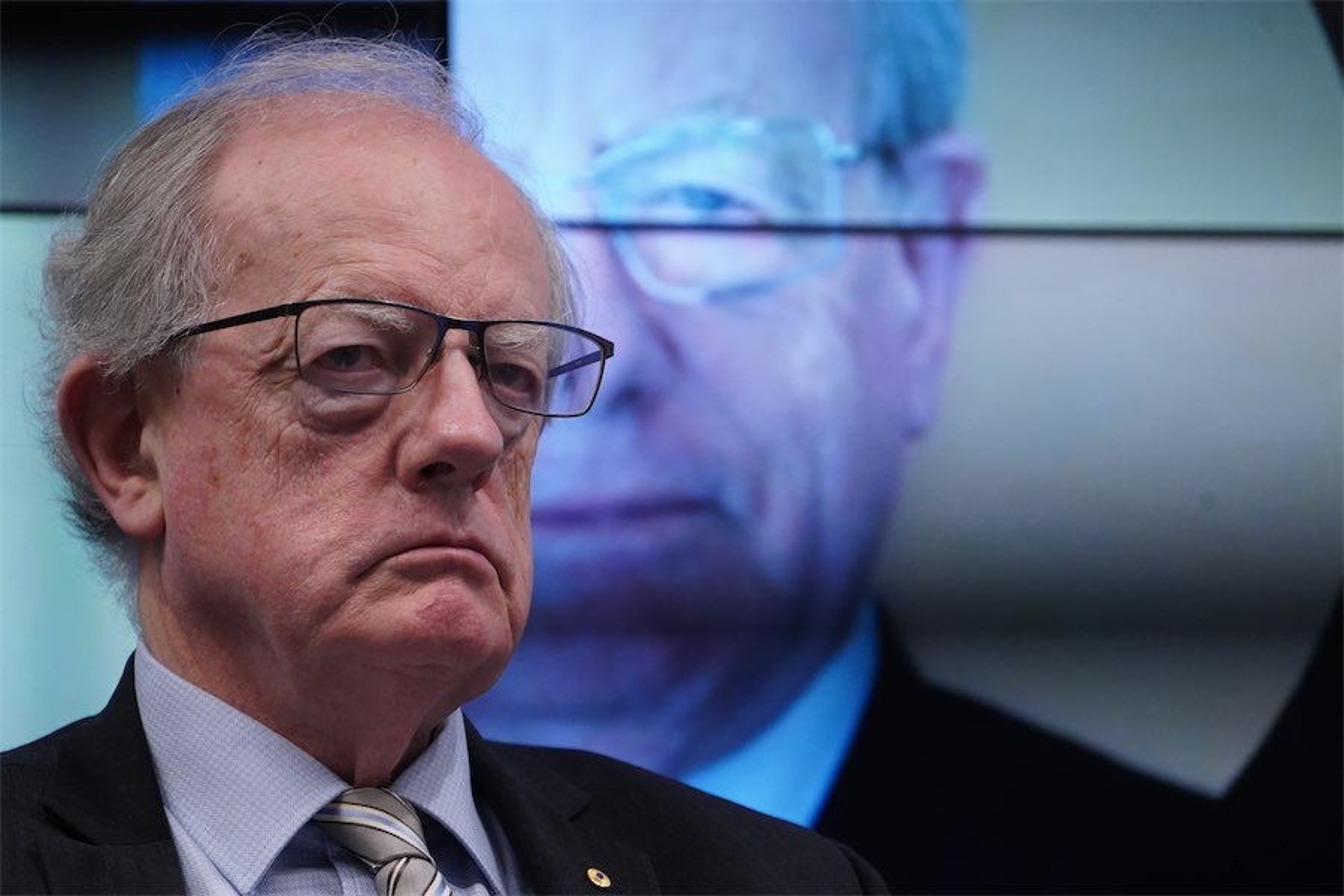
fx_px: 9034
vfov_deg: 5.7
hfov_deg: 8.5
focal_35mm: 242
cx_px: 672
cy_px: 448
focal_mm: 242
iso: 6400
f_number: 5.6
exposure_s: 1/250
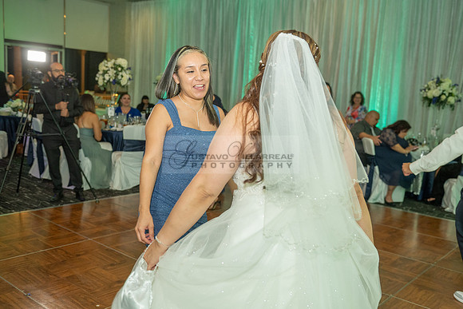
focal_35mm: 35
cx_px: 232
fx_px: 450
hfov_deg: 54.4
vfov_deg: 37.9
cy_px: 154
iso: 1600
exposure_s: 1/125
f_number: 3.5
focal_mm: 35
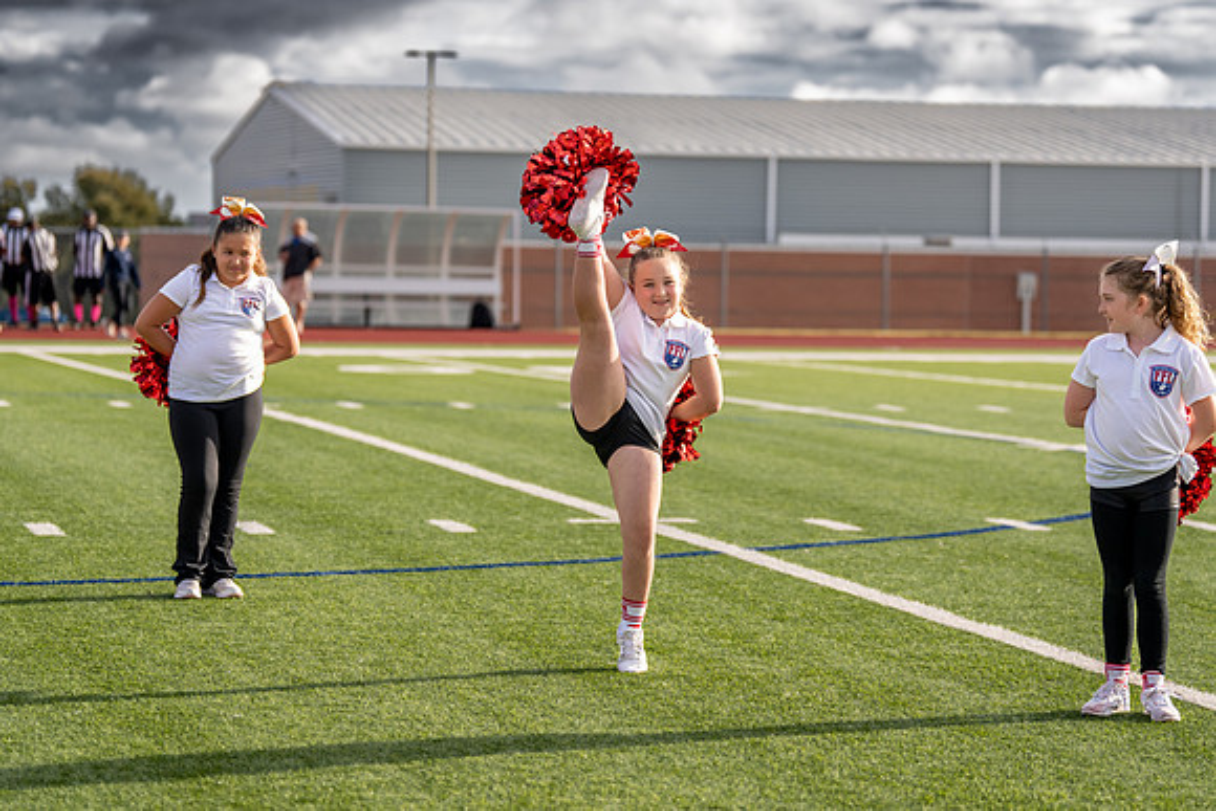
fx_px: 3609
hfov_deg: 19.1
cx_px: 634
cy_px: 356
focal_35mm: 107
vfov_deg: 12.8
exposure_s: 1/2500
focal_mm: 92
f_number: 2.8
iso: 250
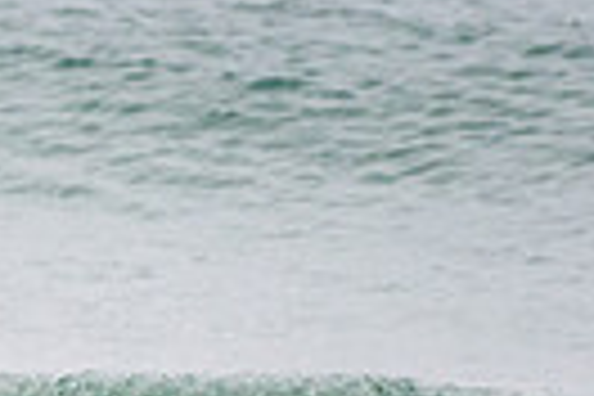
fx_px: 44596
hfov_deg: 0.8
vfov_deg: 0.5
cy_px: 507
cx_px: -876
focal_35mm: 2703
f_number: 5.6
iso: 1000
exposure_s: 1/1000
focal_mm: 500
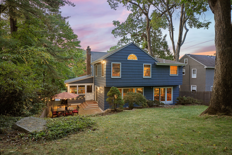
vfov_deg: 58.6
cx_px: 116
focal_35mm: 21
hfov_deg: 80.1
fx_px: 138
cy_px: 78
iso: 400
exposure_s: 1/50
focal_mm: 21.4
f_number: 4
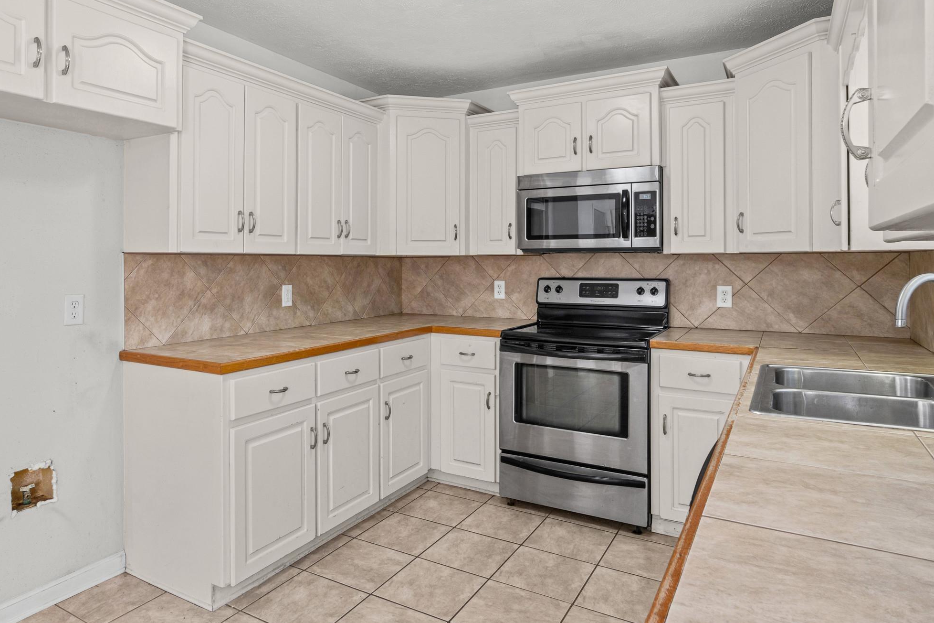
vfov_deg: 54.8
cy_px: 263
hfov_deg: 75.9
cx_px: 427
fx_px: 597
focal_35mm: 23
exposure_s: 1/2.5
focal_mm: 12
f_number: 9
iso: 250
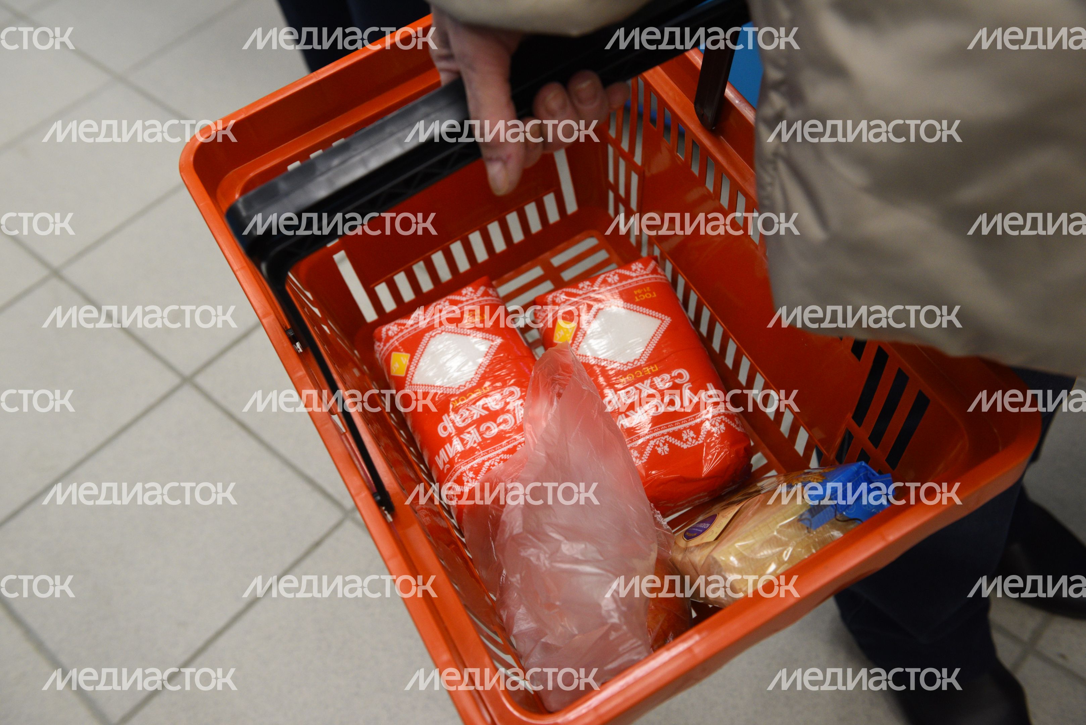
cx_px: 543
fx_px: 1147
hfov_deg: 50.7
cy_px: 362
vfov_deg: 35.1
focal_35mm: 38
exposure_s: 1/250
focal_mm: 38
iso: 1600
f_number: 5
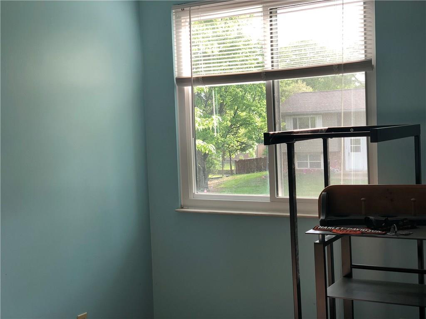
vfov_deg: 28.0
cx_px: 213
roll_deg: +2.5
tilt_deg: -2.8
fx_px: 640
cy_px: 160
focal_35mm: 52
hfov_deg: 36.8
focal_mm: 6
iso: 25
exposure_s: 1/120
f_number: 2.4
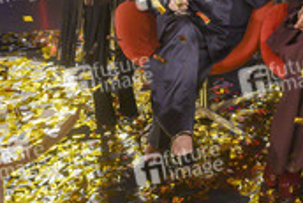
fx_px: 640
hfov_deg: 25.0
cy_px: -95
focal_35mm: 76
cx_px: 324
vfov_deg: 16.5
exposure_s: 1/200
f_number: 5
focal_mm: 24
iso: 3200
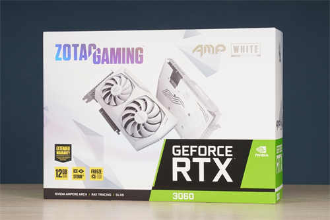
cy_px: 110
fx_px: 948
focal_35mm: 104
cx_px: 165
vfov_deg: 13.2
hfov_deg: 19.7
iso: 100
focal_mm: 69
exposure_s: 1/160
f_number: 11
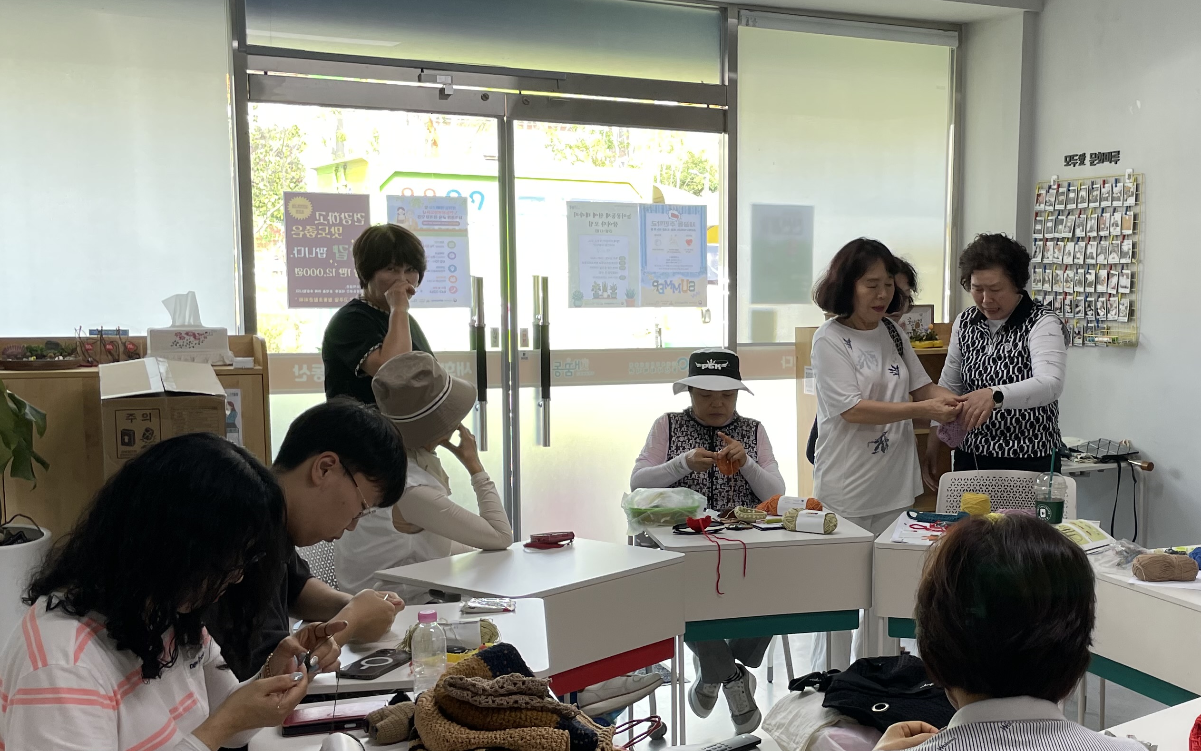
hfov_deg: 44.2
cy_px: 469
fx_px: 1440
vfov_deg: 29.1
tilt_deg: -6.5
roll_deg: -1.1
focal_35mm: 44
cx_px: 859
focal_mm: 4.2
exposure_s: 1/121
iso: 64
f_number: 1.6
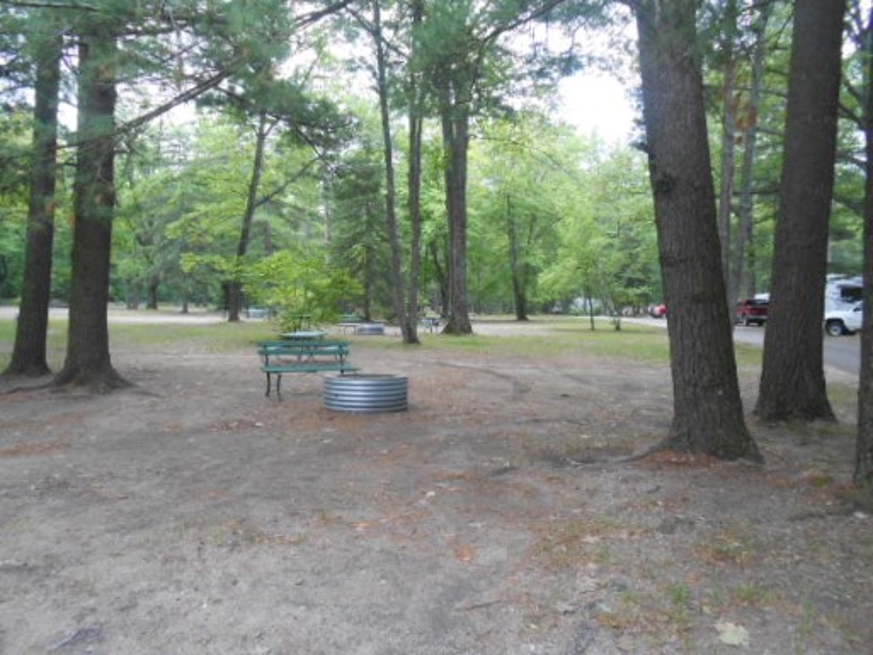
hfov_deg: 67.3
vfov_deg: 53.1
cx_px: 436
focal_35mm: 26
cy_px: 328
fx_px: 656
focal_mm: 4.6
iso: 320
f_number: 3.5
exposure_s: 1/30
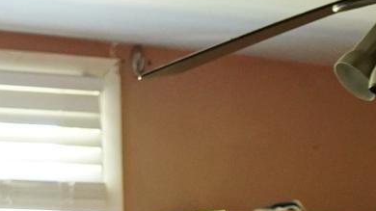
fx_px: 1316
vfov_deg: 8.0
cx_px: 353
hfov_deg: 16.0
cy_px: 601
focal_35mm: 132
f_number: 2
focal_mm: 16
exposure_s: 1/160
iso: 1600
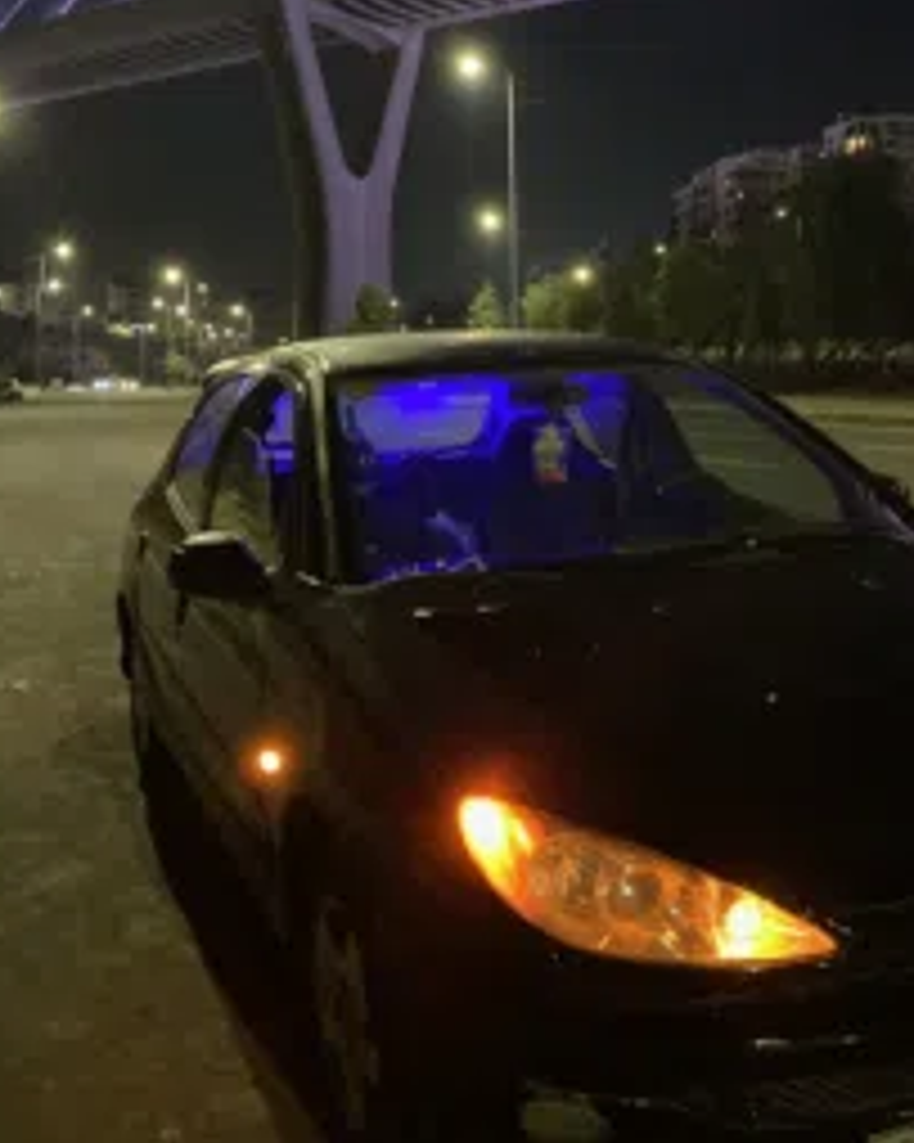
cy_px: 392
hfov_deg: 36.8
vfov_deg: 45.2
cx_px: 626
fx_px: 1353
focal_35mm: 40
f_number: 1.8
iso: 1250
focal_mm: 4.25
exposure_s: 1/14
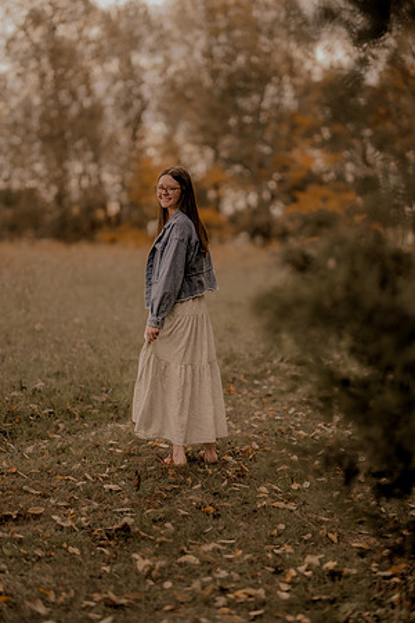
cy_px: 312
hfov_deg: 16.1
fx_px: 1470
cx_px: 208
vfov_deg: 23.9
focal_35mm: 85
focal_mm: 85
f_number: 1.4
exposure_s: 1/2000
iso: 200
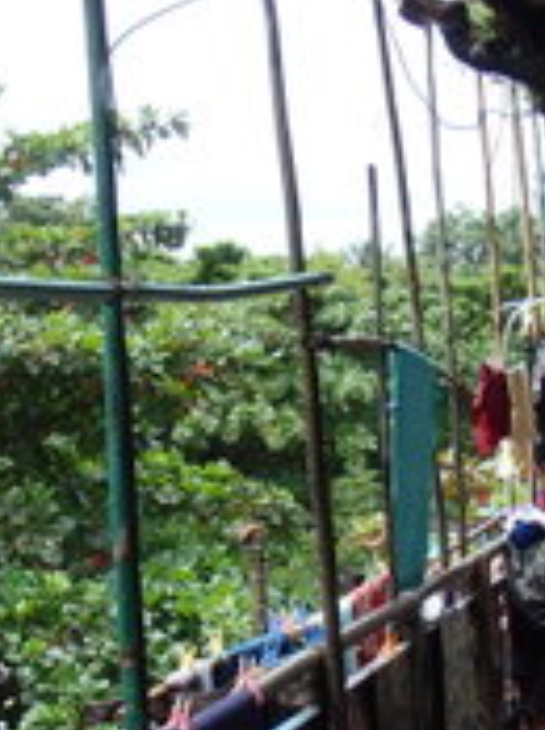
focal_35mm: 152
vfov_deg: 13.0
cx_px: 310
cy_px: 491
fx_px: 3199
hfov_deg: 9.7
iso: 125
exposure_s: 1/250
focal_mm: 11.9
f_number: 4.4
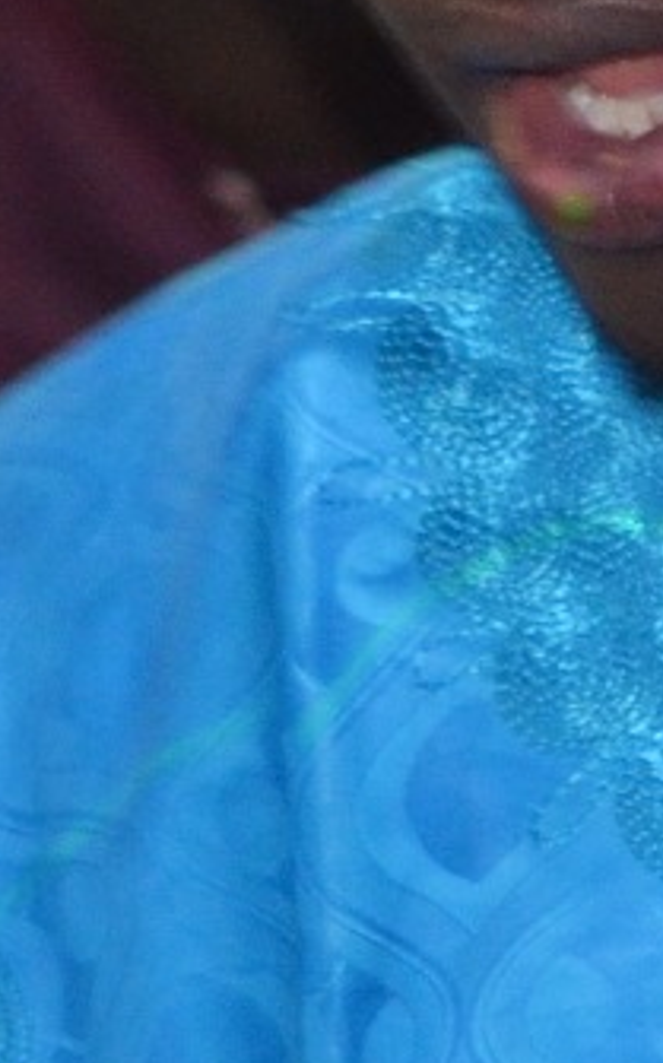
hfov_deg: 1.6
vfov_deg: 2.5
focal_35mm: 827
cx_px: 3118
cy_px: 1445
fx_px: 23940
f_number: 4
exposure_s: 1/60
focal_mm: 70
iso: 800
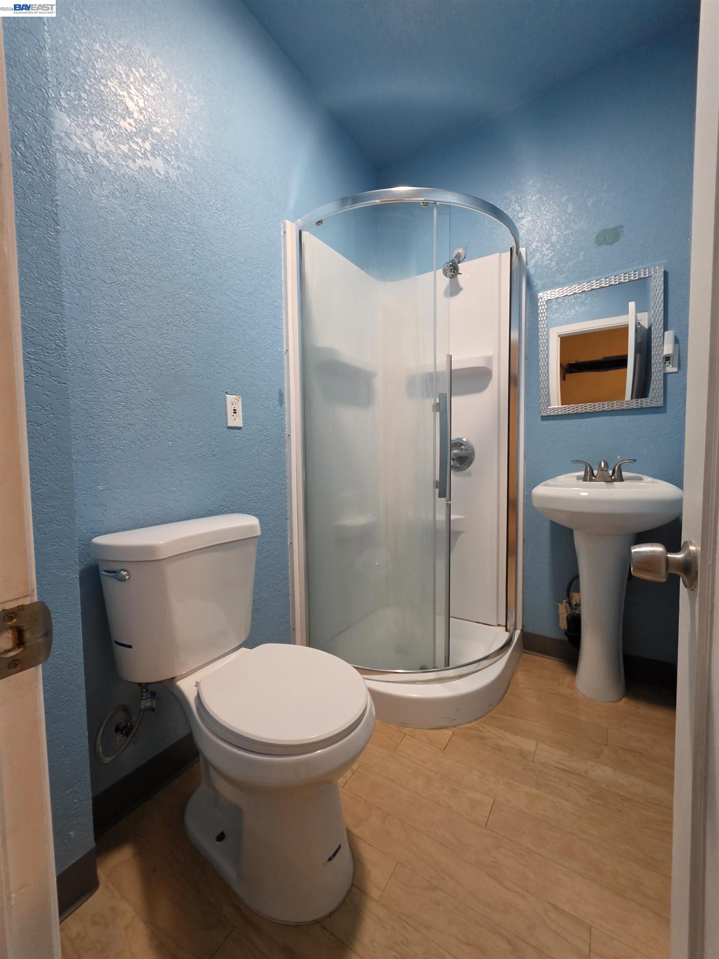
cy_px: 480
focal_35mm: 13
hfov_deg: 89.9
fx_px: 360
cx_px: 360
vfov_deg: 106.2
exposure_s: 1/60
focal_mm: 2.2
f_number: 1.9
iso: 500
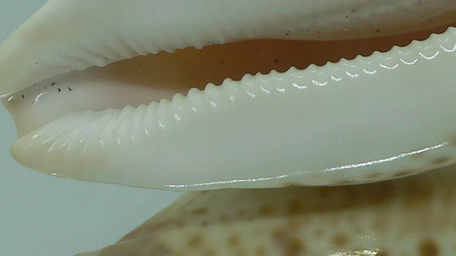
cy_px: 33
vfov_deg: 13.1
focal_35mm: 92
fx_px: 1112
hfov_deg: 22.9
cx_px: 353
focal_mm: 4.6
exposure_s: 1/60
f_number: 2.8
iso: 80
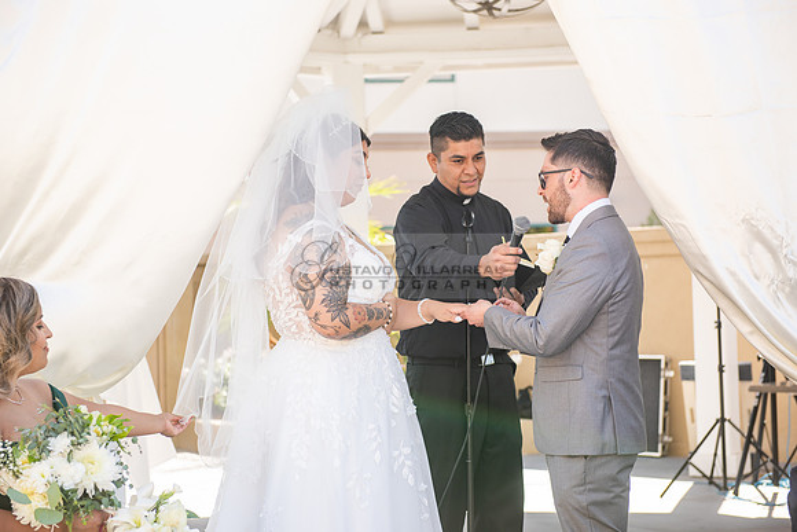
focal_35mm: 70
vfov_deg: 19.5
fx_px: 1550
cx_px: 398
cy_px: 266
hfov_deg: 28.8
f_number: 4
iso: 100
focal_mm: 70
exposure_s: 1/200
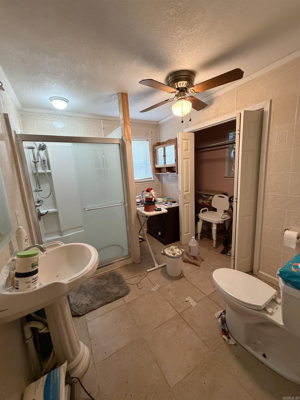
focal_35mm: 14
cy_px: 200
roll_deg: +3.9
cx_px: 150
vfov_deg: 102.1
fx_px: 162
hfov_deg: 85.7
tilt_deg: -10.5
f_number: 2.2
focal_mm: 2.22
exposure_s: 1/60
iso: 500
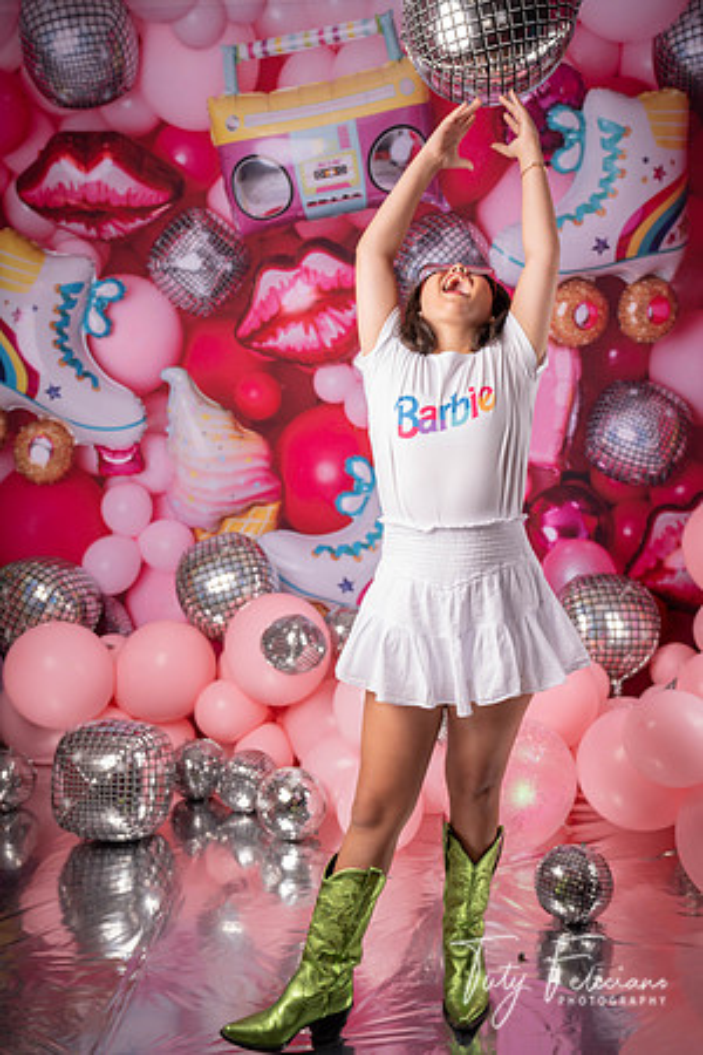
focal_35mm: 40
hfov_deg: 33.4
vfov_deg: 48.5
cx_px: 352
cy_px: 528
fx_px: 1172
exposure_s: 1/200
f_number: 4.5
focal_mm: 40
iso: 125
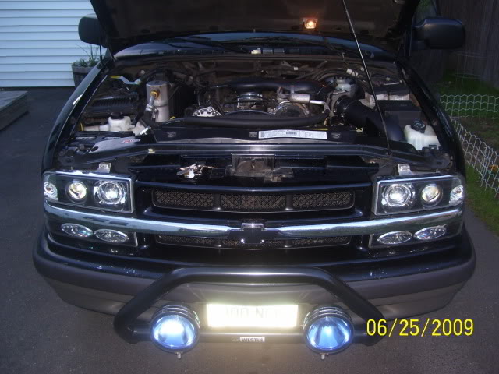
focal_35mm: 36
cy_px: 187
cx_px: 250
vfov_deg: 39.7
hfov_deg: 51.4
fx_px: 519
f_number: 2.7
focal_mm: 6
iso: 100
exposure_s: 1/60
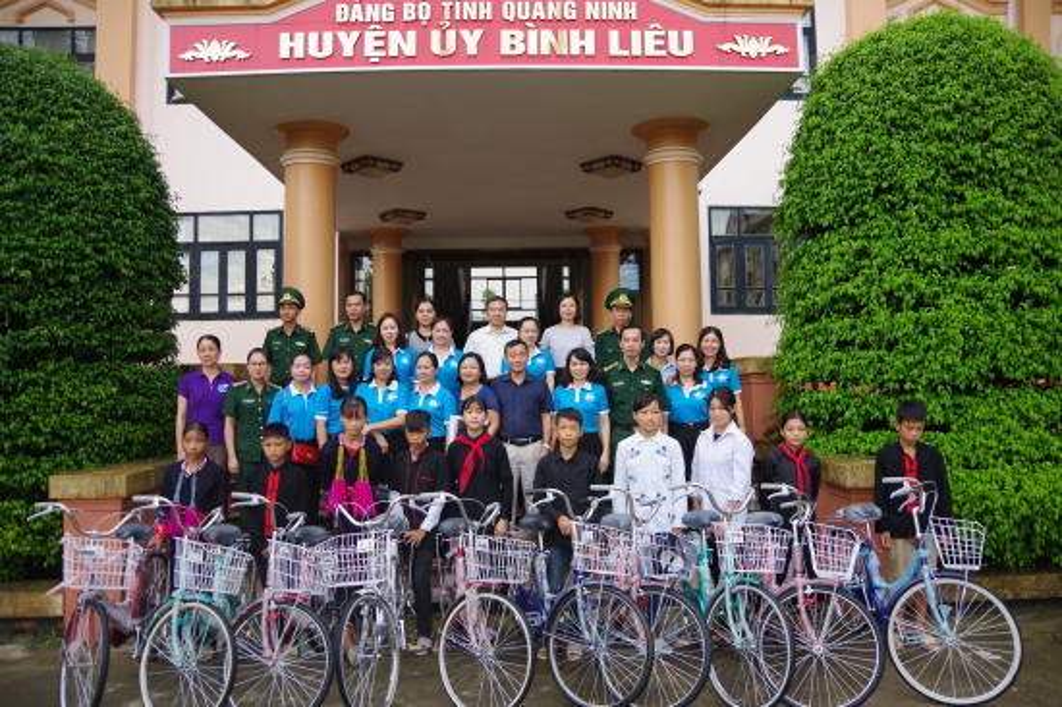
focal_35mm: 27
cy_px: 354
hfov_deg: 67.4
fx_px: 796
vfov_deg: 47.9
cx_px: 531
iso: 200
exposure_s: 1/40
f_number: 3.5
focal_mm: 18
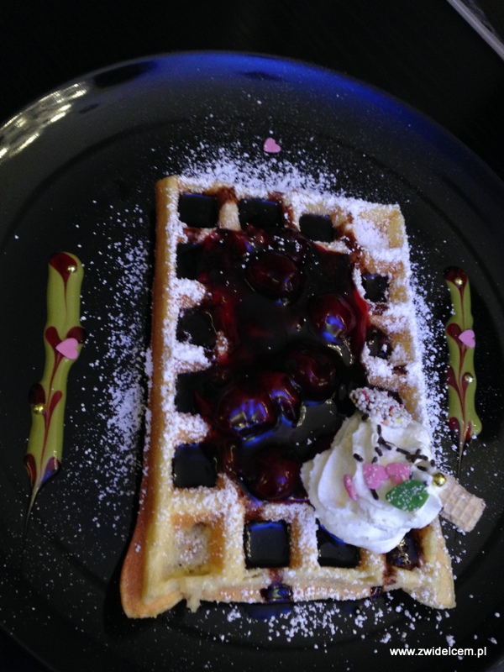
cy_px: 336
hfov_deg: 42.9
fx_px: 641
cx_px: 252
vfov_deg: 55.4
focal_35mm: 33
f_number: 2.4
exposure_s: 1/20
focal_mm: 4.12
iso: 250
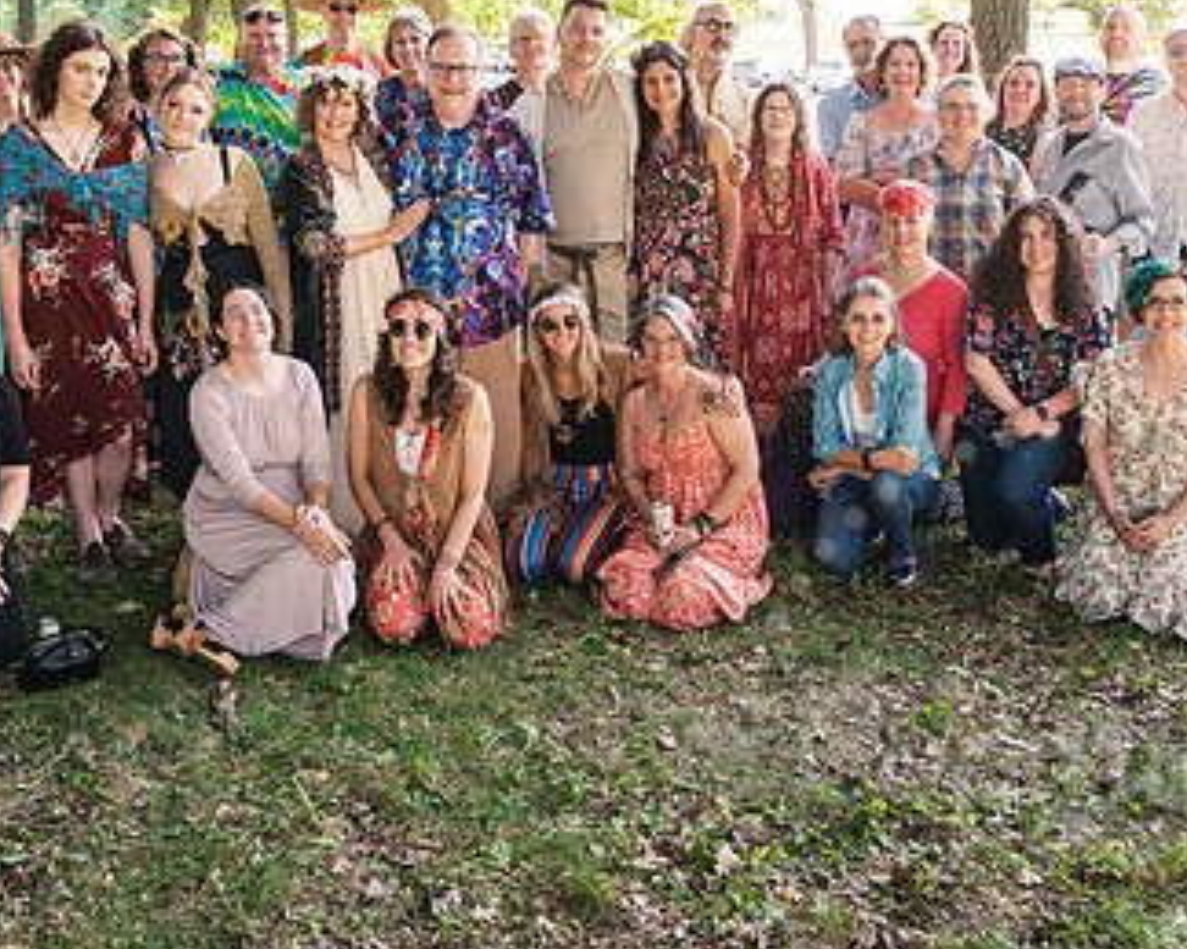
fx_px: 1580
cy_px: 271
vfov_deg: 32.9
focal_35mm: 45
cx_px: 421
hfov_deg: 40.8
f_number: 5.6
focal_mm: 26
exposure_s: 1/250
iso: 800
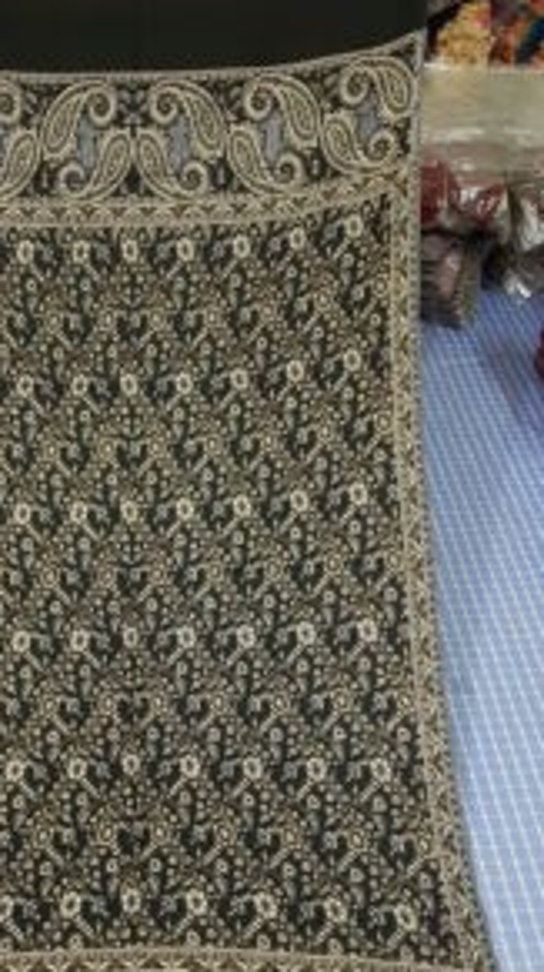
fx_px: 1003
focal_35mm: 39
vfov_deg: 50.8
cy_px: 641
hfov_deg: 29.9
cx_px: 150
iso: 250
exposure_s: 1/10
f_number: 1.7
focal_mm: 4.2
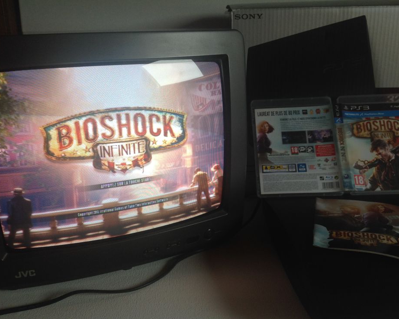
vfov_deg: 40.1
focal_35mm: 37
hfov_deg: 49.1
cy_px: 160
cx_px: 203
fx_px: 437
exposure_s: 1/40
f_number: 2.4
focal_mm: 4.28
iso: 64
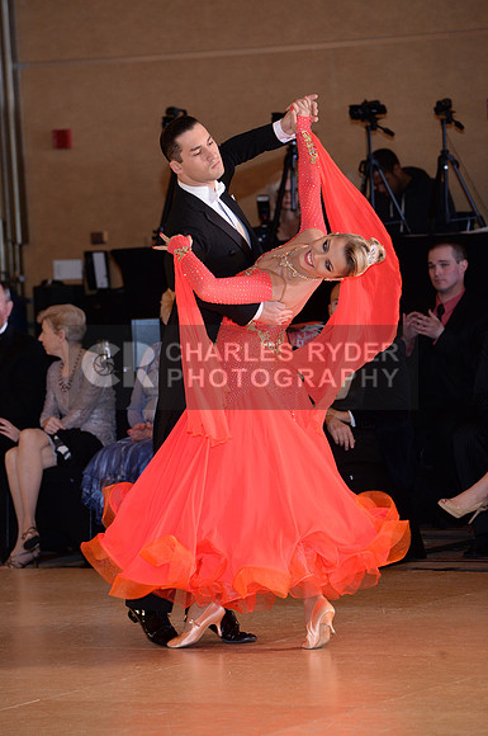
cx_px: 244
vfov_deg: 10.6
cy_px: 368
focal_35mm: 195
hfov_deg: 7.0
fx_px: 3977
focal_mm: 195
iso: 2000
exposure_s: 1/250
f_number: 5.6
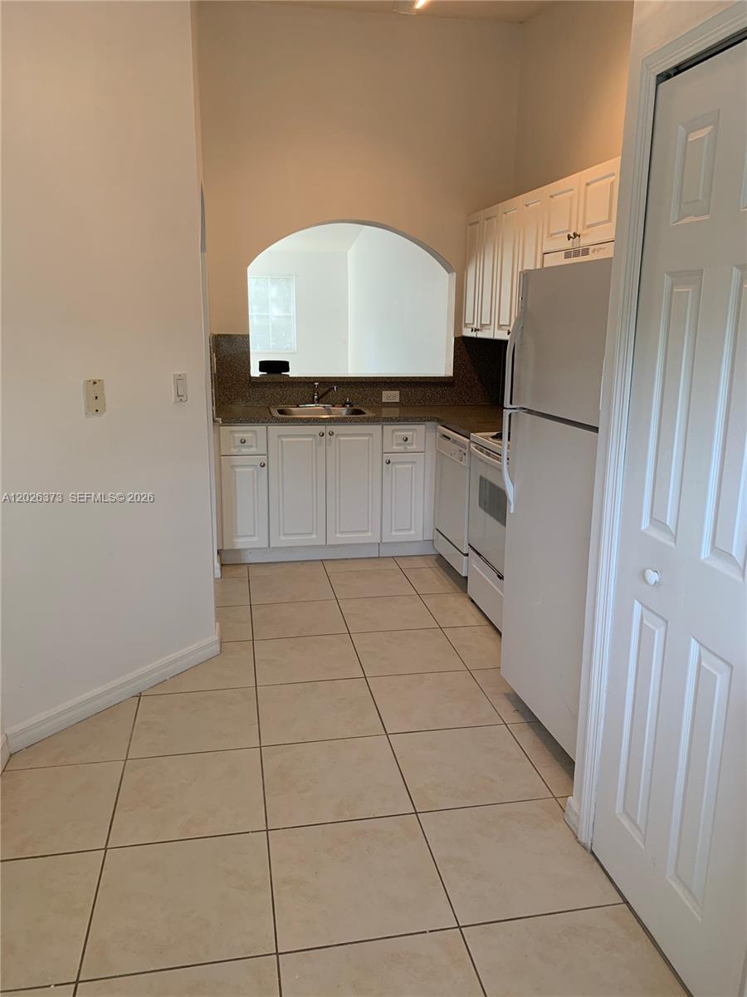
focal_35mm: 26
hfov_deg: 53.1
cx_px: 374
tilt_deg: -12.1
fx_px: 748
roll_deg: -1.0
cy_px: 498
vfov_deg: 67.3
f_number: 1.8
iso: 80
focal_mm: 4.25
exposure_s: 1/60
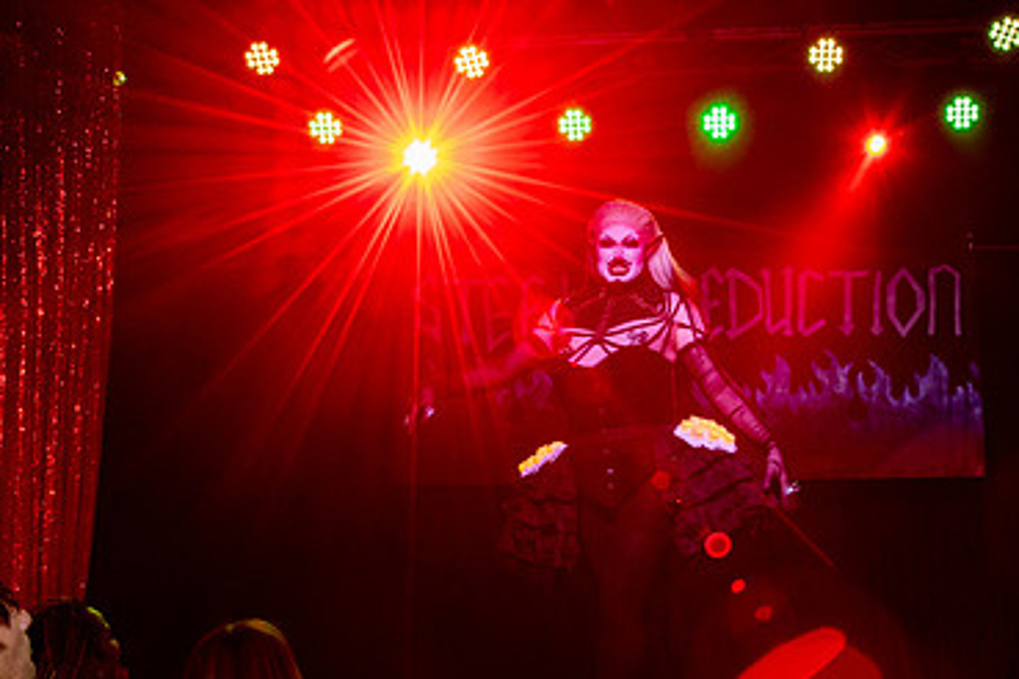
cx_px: 606
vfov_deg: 21.9
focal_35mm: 62
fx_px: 1755
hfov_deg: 32.3
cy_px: 425
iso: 6400
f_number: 10
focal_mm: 34
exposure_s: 1/40
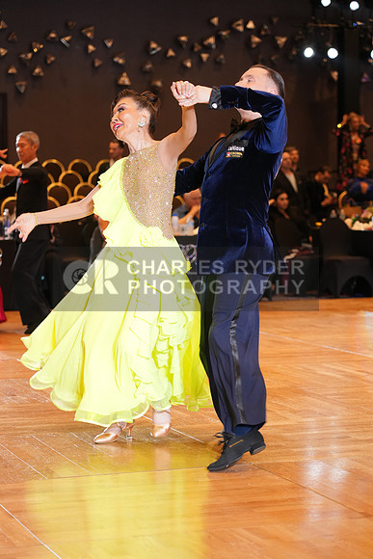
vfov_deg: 21.2
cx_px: 186
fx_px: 1491
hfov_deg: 14.3
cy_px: 280
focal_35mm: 96
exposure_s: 1/200
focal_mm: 96
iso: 1600
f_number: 4
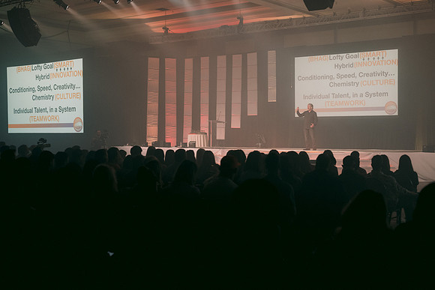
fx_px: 604
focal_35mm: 50
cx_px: 218
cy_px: 145
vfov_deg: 27.0
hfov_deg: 39.6
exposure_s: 1/125
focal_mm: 50
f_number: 2.8
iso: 800
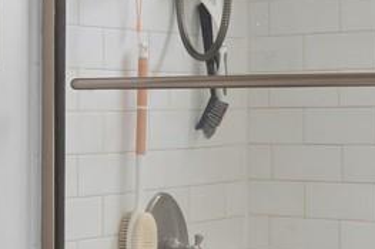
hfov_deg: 17.8
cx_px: -86
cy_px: 97
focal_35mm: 109
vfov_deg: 12.5
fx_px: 1135
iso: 320
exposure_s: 1/2
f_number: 10
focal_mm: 14
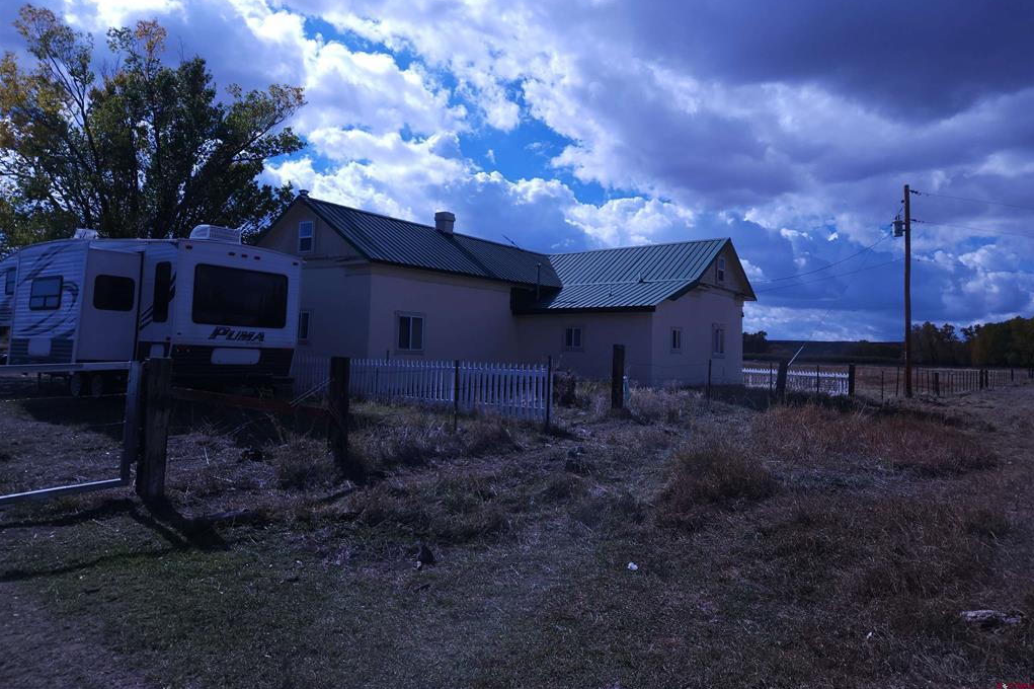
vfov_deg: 53.0
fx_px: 689
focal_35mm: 24
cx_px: 518
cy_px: 302
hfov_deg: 73.8
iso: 40
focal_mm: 5.4
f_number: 1.8
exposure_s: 1/5360
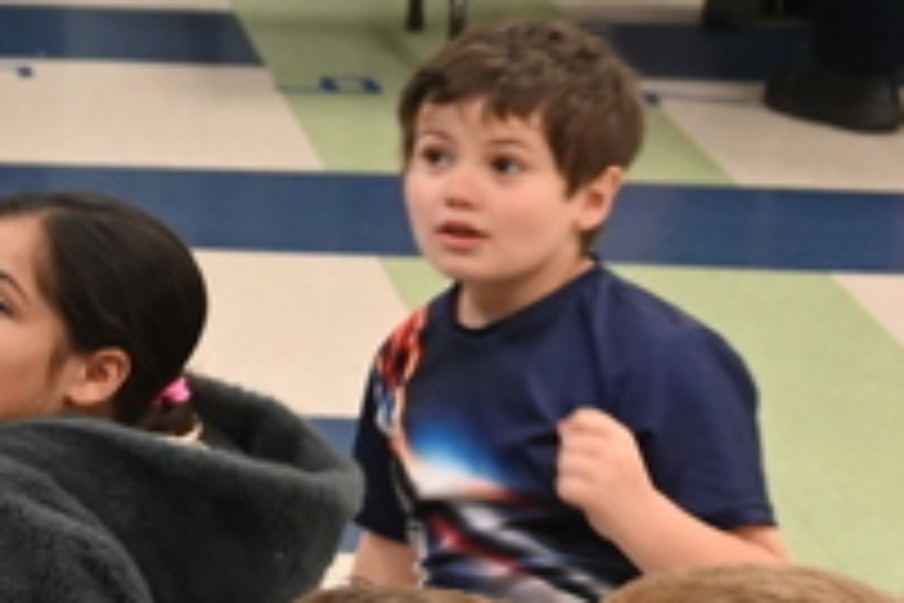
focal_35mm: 176
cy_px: 52
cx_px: -855
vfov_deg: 7.8
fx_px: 4408
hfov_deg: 10.8
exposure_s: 1/100
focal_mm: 34.5
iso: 3200
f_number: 4
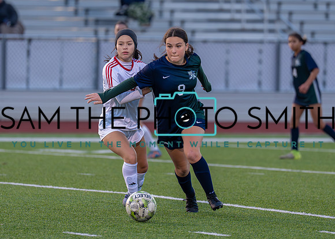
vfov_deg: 3.3
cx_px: 177
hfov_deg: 4.7
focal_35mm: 433
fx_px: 4117
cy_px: 113
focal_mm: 200
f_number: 2.8
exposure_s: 1/1000
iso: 1250
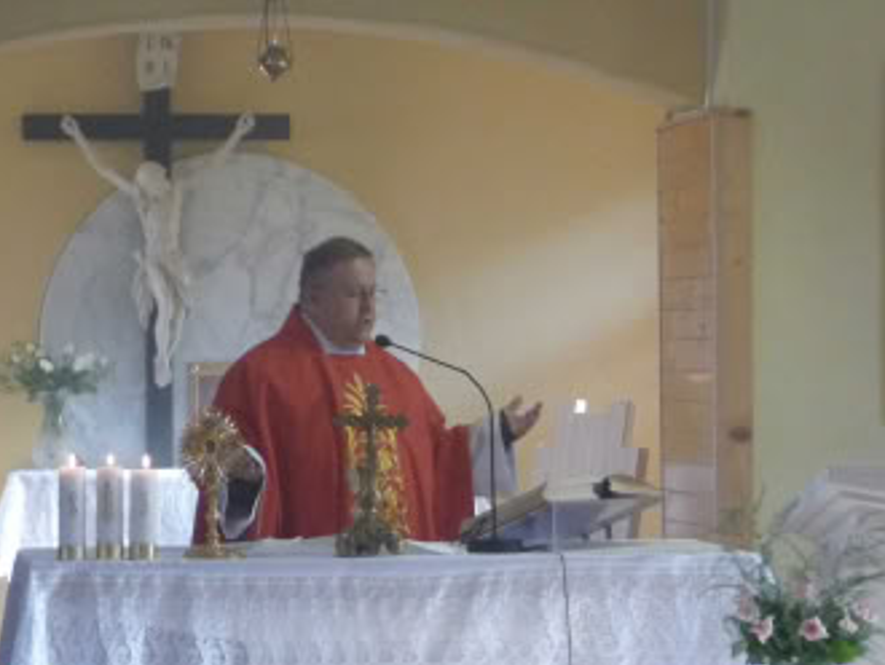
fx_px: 3224
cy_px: 314
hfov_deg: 15.6
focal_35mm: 126
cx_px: 440
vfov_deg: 11.8
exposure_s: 1/40
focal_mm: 10.5
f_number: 4.5
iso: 400
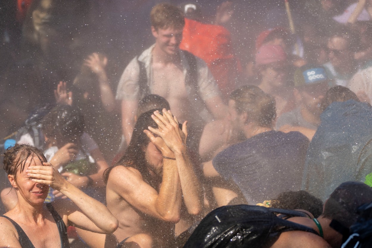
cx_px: 186
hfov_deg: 13.5
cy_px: 124
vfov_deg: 9.0
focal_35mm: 152
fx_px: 1570
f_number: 5.6
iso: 320
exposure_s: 1/2000
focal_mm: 152
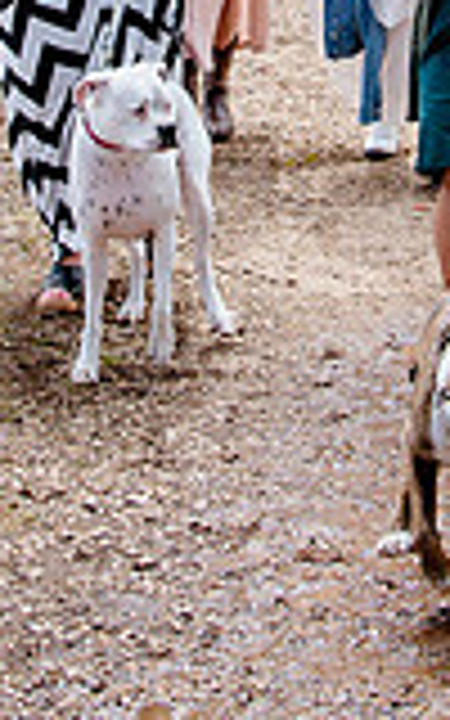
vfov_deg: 12.3
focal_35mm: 164
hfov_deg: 8.0
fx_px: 3218
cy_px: -278
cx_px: 329
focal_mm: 32
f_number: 5
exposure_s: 1/1000
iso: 250
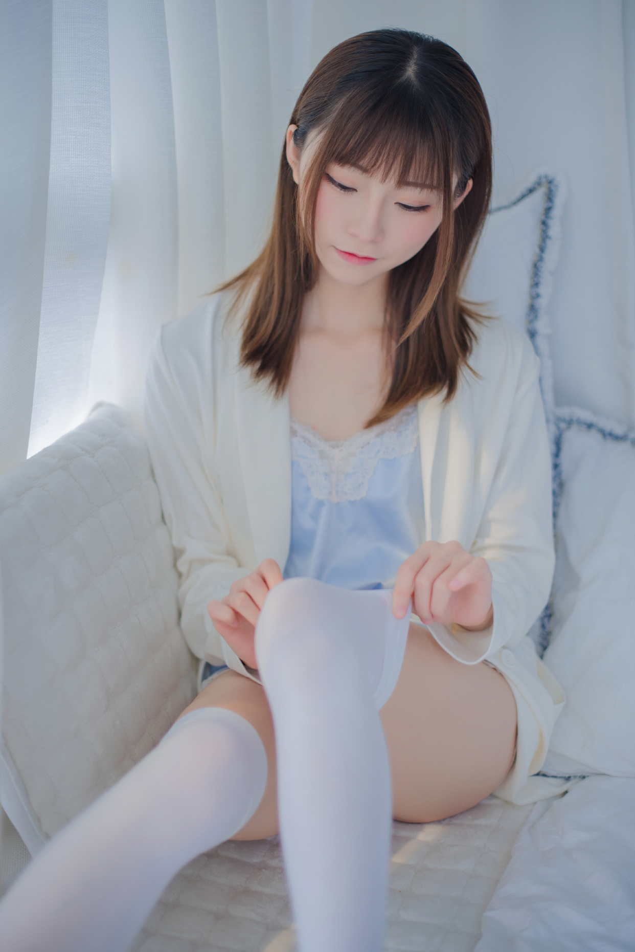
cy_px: 476
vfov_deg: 39.6
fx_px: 1322
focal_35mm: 50
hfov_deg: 27.0
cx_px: 318
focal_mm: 50
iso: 100
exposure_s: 1/250
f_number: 1.6
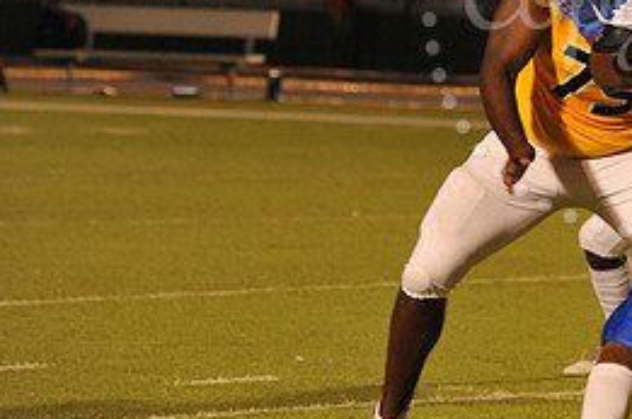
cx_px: 654
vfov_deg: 3.1
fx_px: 7798
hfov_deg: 4.6
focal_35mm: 445
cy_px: 5
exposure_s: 1/160
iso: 3200
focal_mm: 200
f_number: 7.1
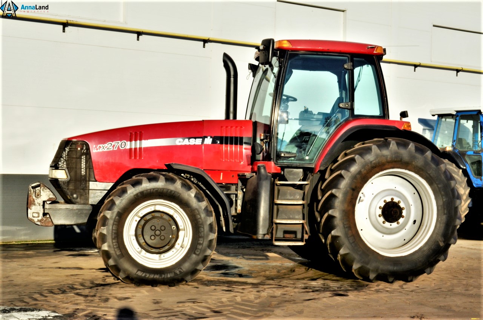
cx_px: 242
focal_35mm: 60
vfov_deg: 22.5
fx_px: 803
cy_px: 160
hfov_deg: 33.5
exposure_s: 1/30
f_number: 29
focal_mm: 40
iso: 125
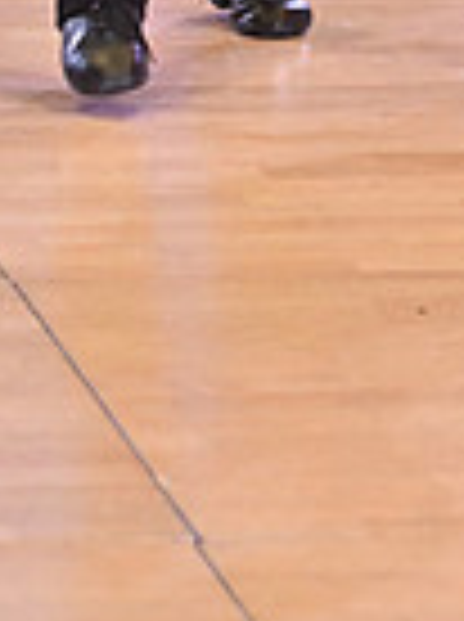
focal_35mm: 425
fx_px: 7619
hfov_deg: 3.5
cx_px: 574
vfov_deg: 4.6
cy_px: -576
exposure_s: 1/400
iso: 4000
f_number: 6.3
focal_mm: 105
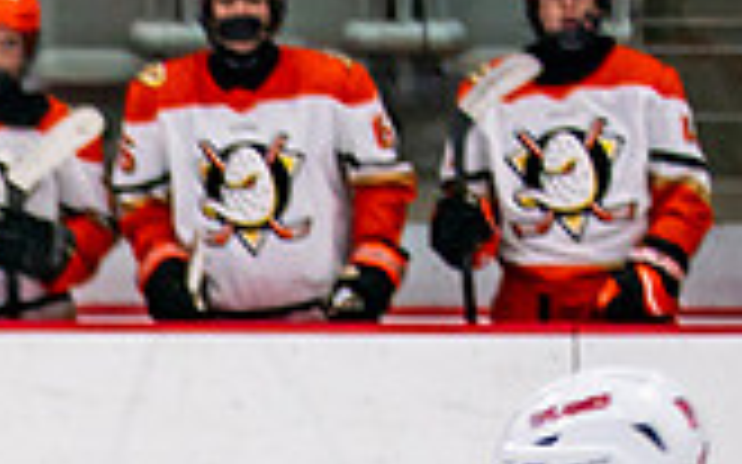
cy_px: 1031
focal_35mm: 625
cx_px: -859
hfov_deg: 3.3
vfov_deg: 2.1
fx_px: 12634
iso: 640
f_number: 2.8
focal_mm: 110
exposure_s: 1/640
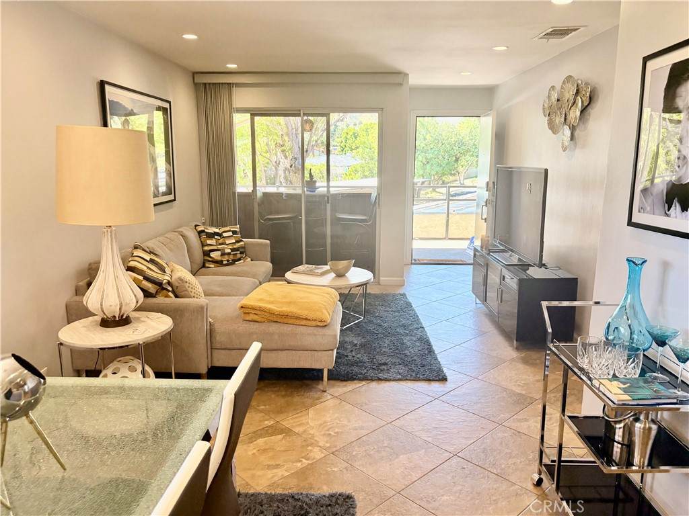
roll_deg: -1.8
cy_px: 258
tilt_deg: -10.5
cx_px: 344
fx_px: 518
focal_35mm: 26
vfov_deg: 53.1
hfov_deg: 67.3
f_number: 1.6
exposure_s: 1/238
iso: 125
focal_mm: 5.96
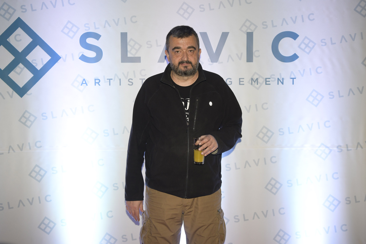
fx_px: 447
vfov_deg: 30.5
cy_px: 122
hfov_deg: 44.5
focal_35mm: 44
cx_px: 183
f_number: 4
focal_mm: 44
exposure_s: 1/200
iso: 1000
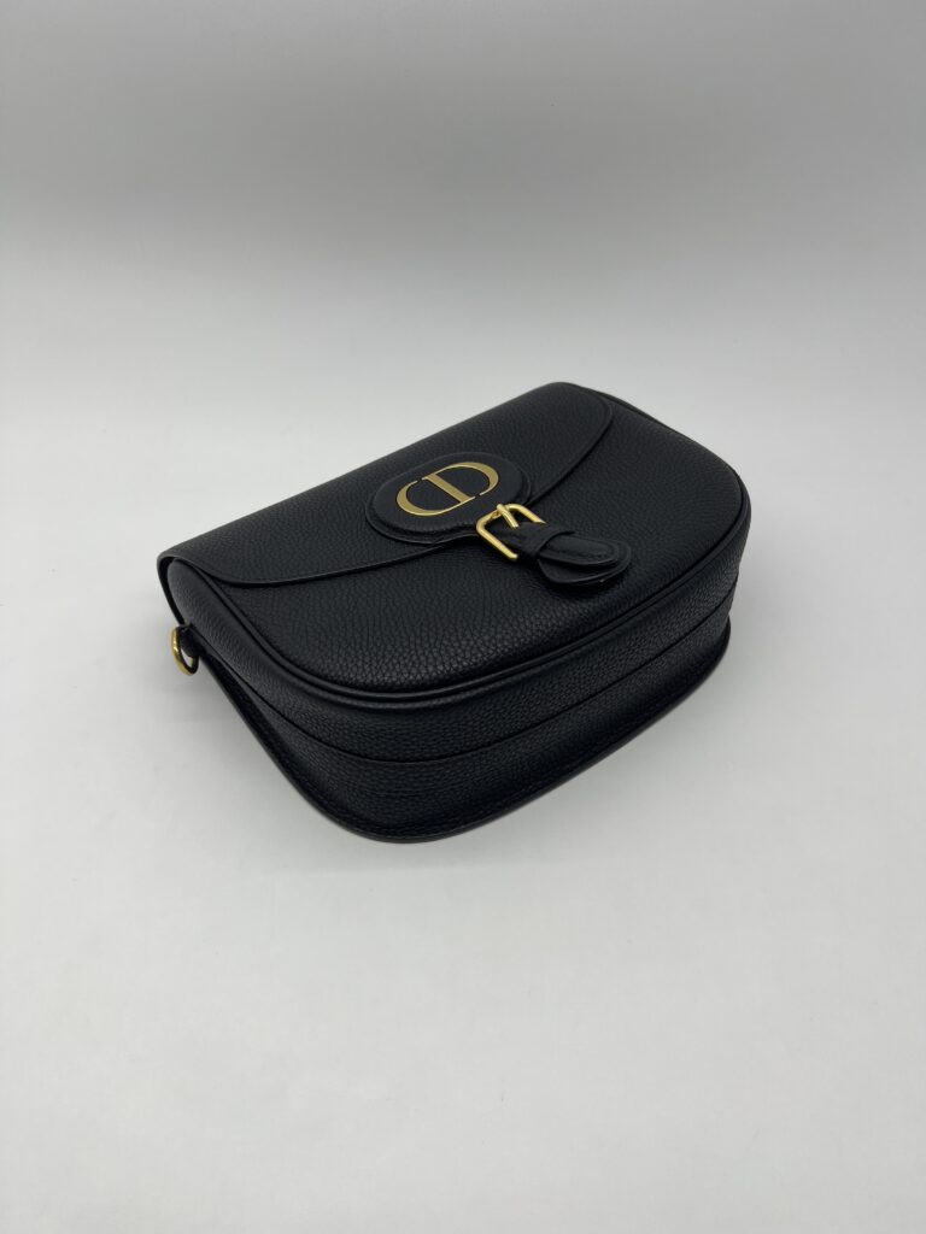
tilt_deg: -43.1
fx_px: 927
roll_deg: -0.8
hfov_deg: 53.1
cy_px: 617
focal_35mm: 26
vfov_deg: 67.3
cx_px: 463
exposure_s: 1/323
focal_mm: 5.7
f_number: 1.5
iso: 50
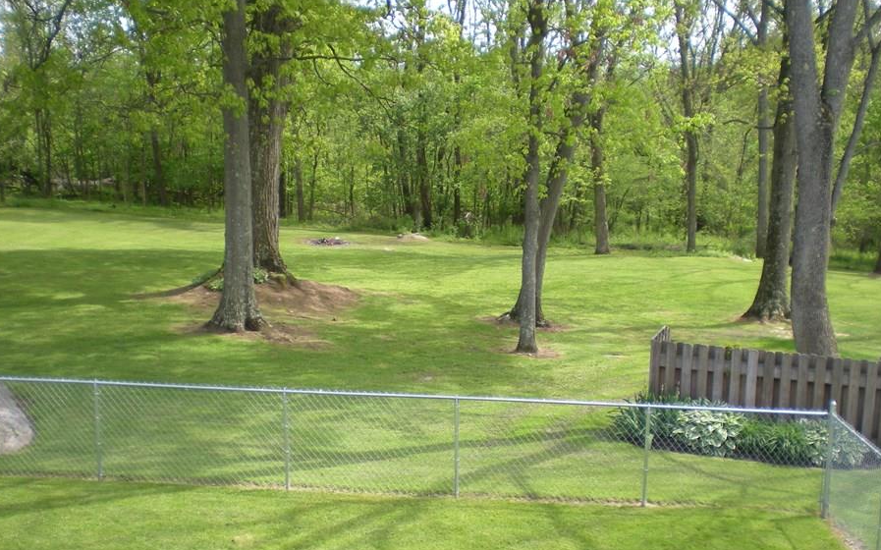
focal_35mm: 46
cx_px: 475
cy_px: 336
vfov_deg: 27.9
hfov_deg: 43.5
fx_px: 1104
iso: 64
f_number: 3.1
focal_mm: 6.3
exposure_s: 1/212
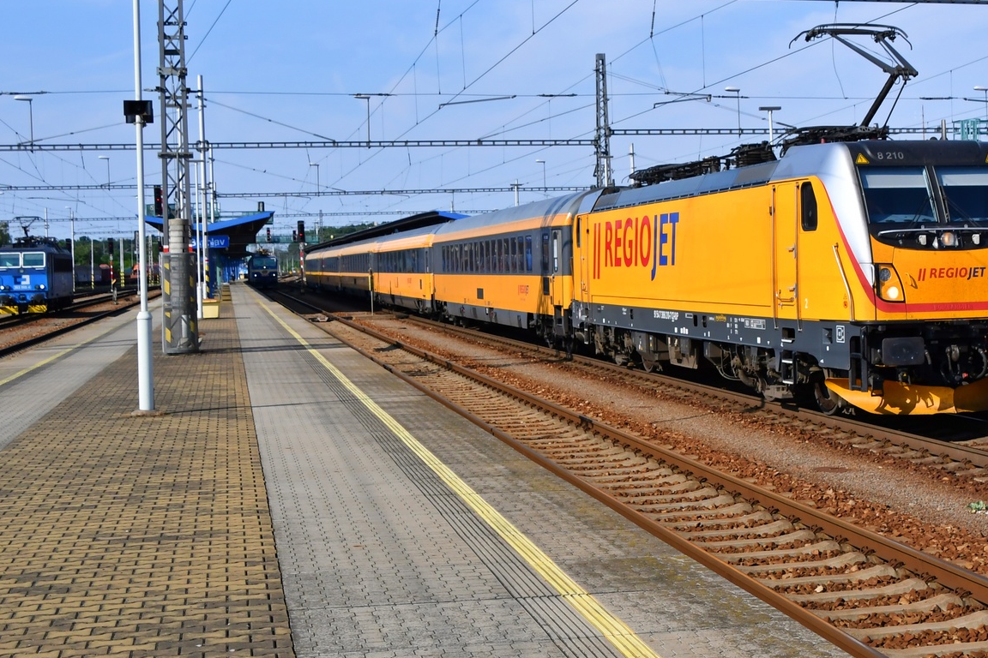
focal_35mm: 60
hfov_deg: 33.0
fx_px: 1647
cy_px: 263
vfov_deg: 22.6
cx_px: 690
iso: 400
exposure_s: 1/2000
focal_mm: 24
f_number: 8
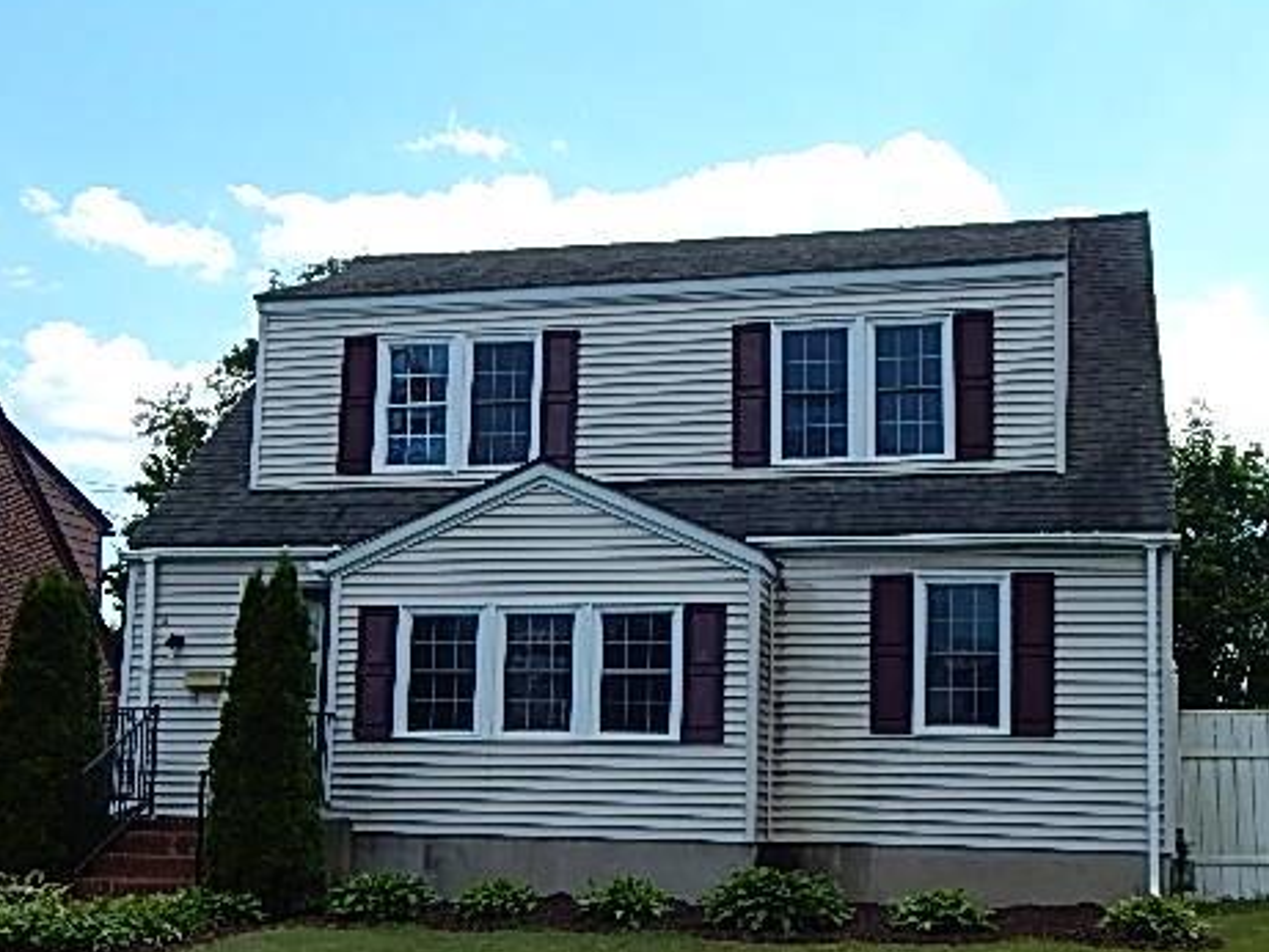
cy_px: 581
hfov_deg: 43.7
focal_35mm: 43
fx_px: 1577
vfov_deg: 33.5
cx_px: 746
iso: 125
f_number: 3.2
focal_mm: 5.6
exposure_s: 1/1000
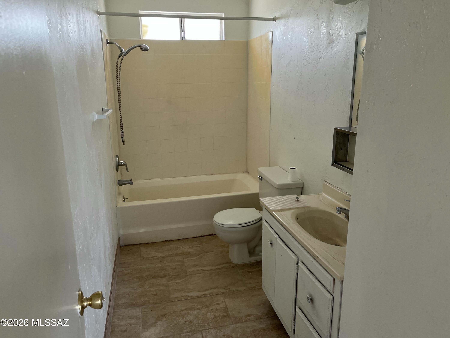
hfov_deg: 67.3
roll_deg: +0.4
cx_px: 225
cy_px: 169
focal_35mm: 26
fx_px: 338
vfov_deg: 53.1
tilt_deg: -13.1
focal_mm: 5.1
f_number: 1.6
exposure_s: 1/101
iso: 125
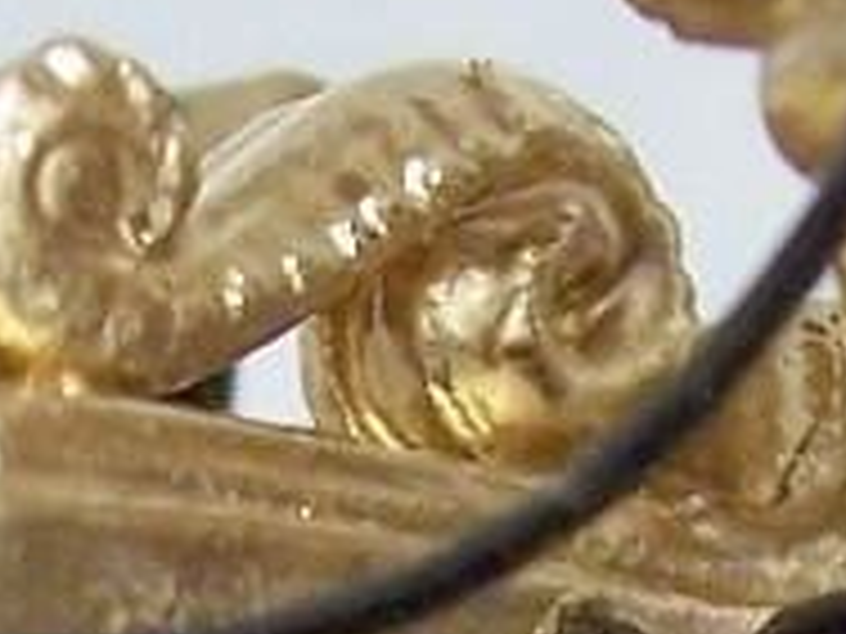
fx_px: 7576
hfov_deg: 6.4
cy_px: 1646
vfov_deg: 4.7
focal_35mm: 310
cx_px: 369
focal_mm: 8
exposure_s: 1/8
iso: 200
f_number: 3.4
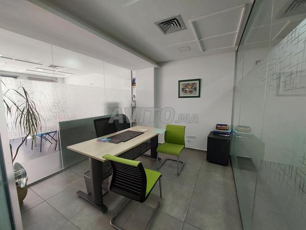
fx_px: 115
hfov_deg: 106.2
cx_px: 153
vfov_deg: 89.9
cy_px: 115
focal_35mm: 13
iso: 80
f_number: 2.2
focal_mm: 1.74
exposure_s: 1/50
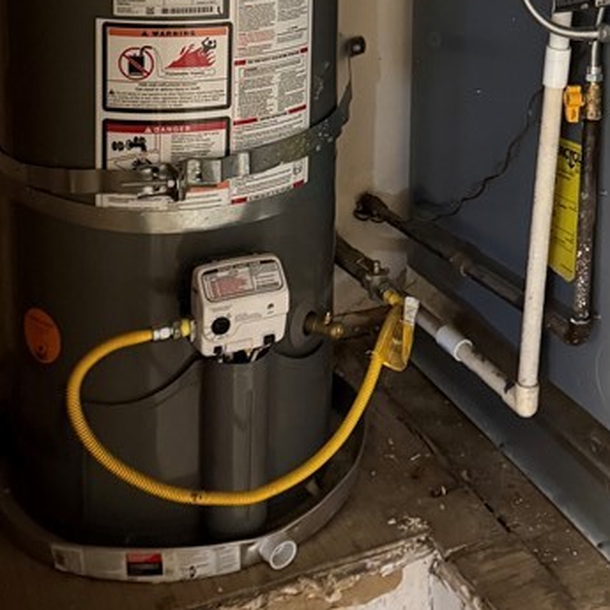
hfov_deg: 27.1
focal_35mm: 63
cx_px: 421
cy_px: 4
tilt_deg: -9.3
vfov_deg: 25.9
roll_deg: -1.4
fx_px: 1256
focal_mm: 6.76
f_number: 1.78
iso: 1000
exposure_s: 1/30
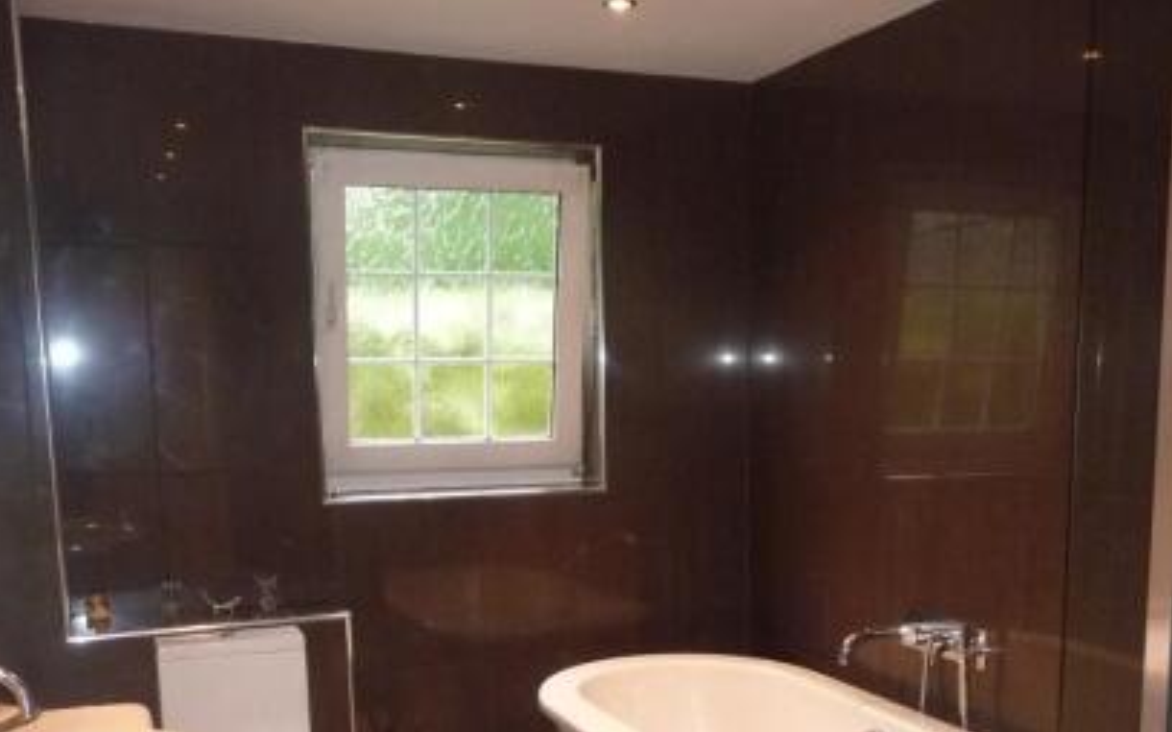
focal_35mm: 41
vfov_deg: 30.2
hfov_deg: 48.1
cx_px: 678
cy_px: 627
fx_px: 1309
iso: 320
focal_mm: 4.8
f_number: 2.8
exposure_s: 1/30
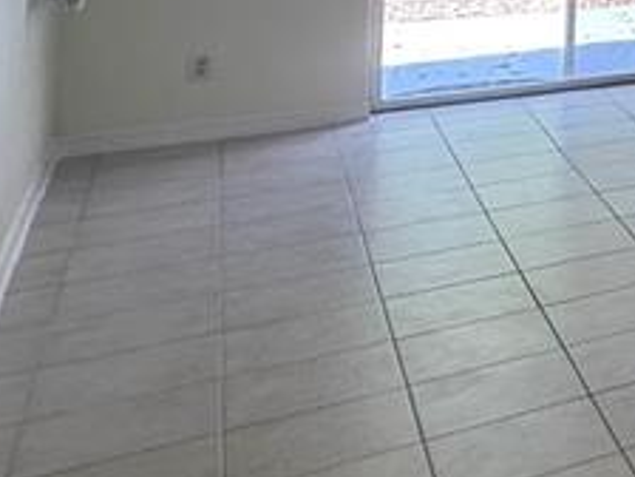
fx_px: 1174
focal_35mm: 64
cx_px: 1406
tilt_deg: +0.4
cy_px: -185
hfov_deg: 16.8
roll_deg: -3.9
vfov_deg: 20.4
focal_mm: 2.22
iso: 80
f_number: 2.2
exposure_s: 1/99
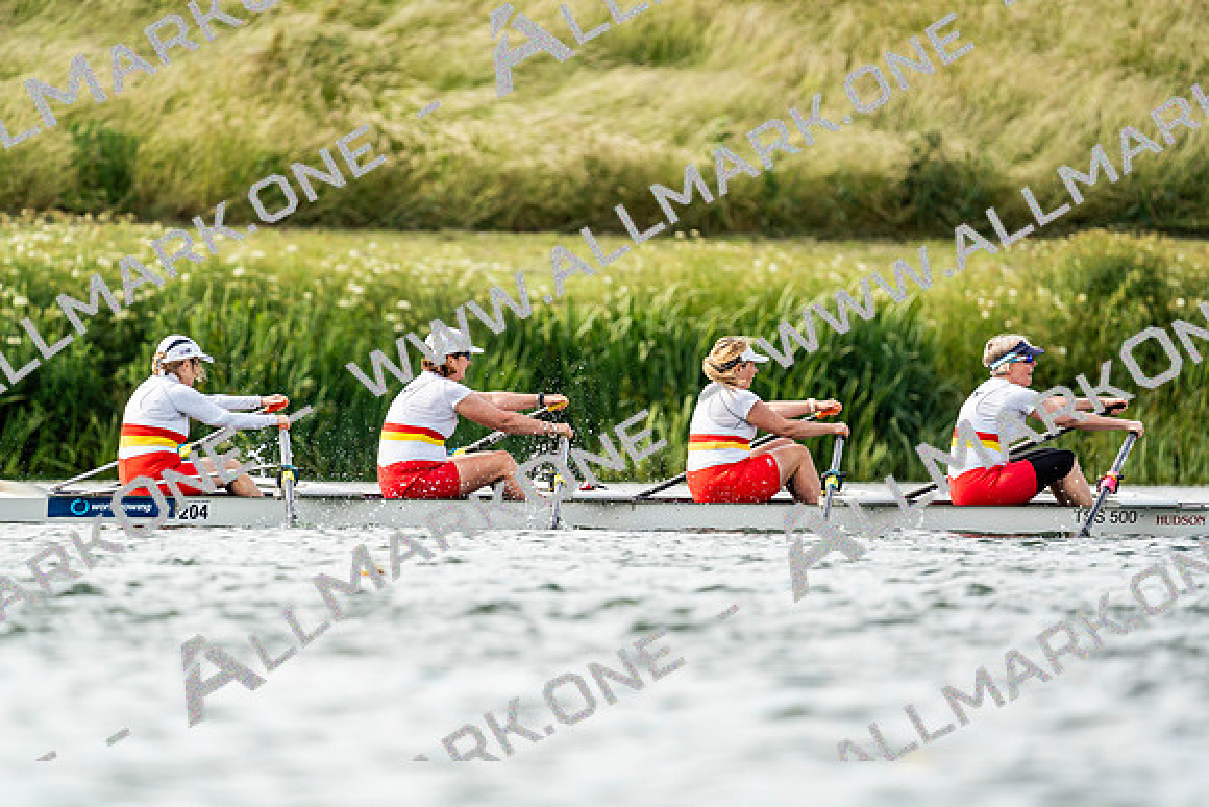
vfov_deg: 2.6
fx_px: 17970
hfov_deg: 3.9
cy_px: 404
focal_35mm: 535
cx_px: 604
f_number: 6.3
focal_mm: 535
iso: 500
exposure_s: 1/2000
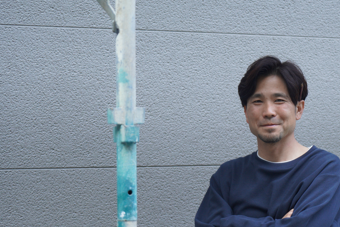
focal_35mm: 116
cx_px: 274
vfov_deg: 11.8
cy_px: 144
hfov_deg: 17.5
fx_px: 1095
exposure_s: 1/320
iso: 800
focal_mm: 70
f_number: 2.8
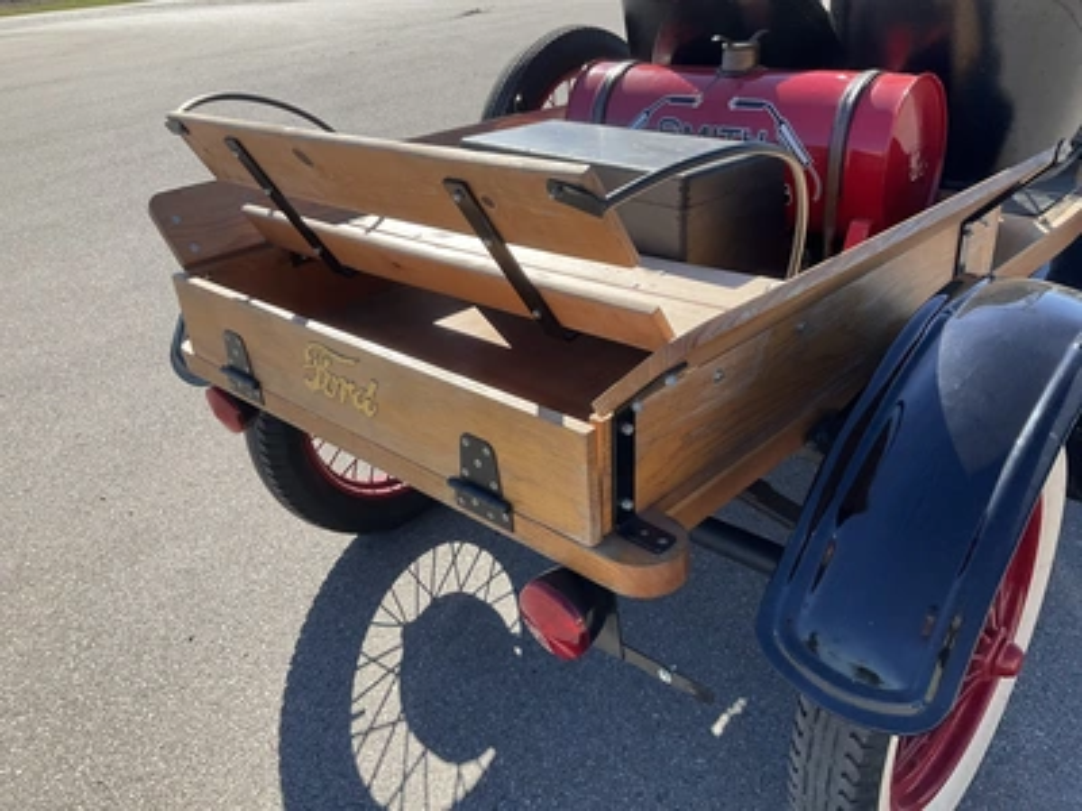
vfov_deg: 48.2
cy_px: 406
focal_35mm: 29
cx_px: 541
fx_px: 906
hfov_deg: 61.7
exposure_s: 1/739
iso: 25
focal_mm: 3
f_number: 1.8
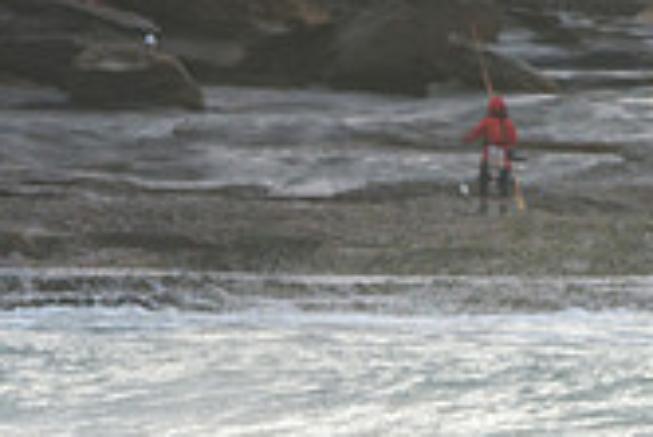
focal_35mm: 1759
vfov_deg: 0.8
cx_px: 205
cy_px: 533
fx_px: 31933
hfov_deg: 1.2
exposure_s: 1/1000
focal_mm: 500
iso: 280
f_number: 5.6
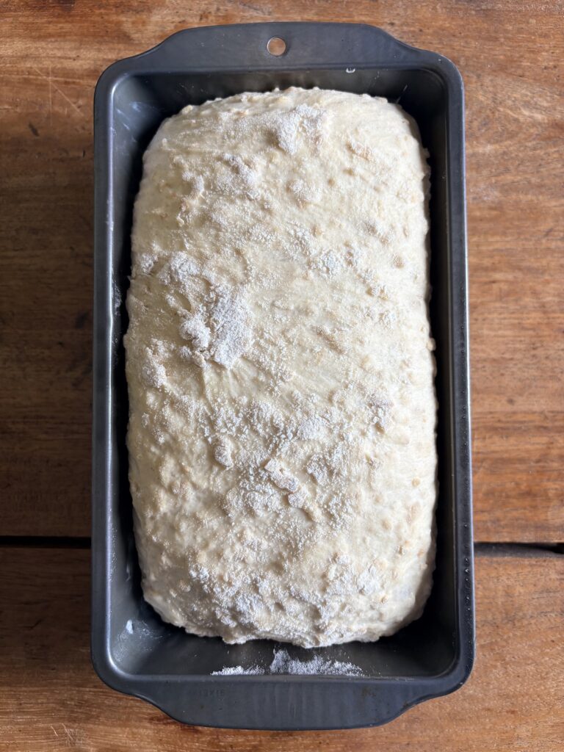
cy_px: 376
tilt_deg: -86.9
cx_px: 282
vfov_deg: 67.3
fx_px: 565
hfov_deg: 53.1
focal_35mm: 26
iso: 100
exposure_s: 1/122
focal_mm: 5.96
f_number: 1.6
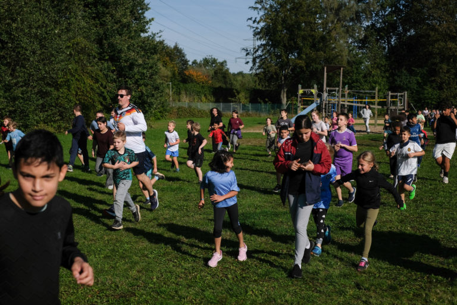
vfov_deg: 25.5
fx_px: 673
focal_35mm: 53
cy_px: 152
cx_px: 228
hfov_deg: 37.5
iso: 250
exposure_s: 1/7500
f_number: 4
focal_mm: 35
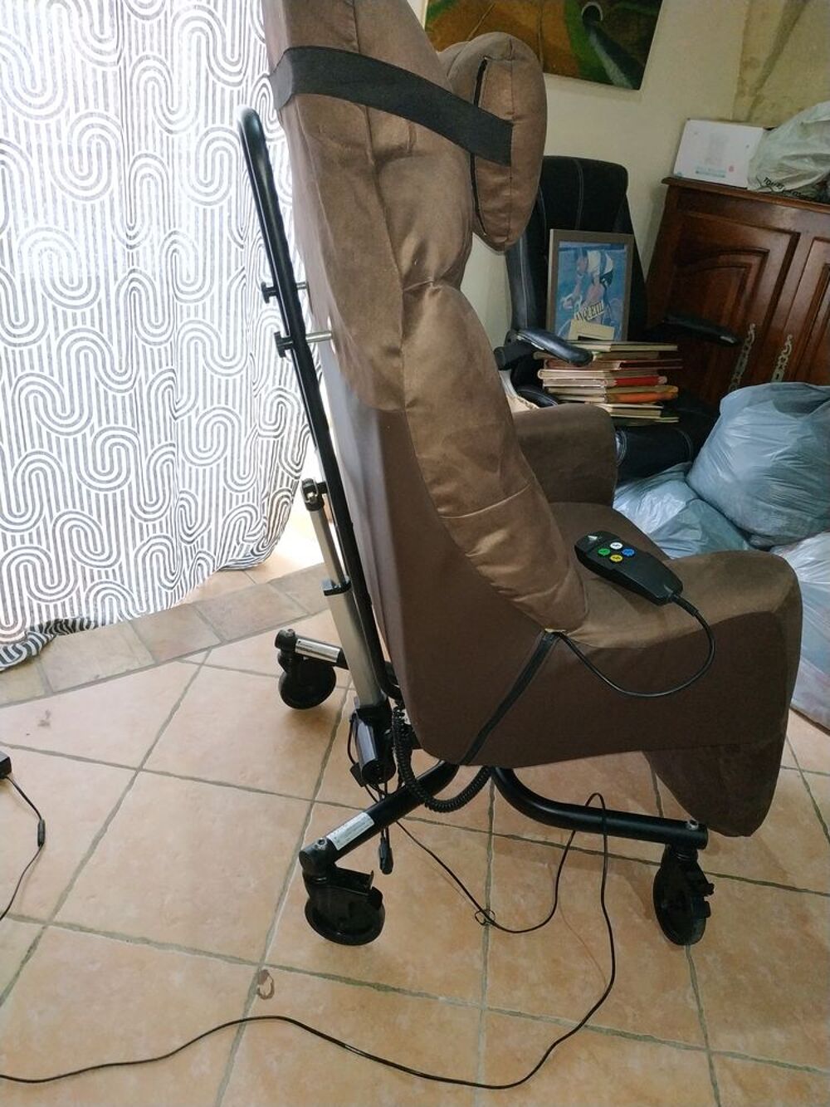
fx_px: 767
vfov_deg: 71.6
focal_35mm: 24
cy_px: 554
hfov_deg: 56.8
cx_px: 415
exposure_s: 1/25
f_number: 1.9
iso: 320
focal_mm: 3.94
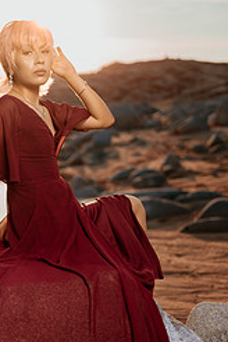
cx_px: 51
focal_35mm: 64
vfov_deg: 31.2
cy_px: 220
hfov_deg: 21.0
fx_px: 608
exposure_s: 1/8000
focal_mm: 35
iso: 100
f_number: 1.4
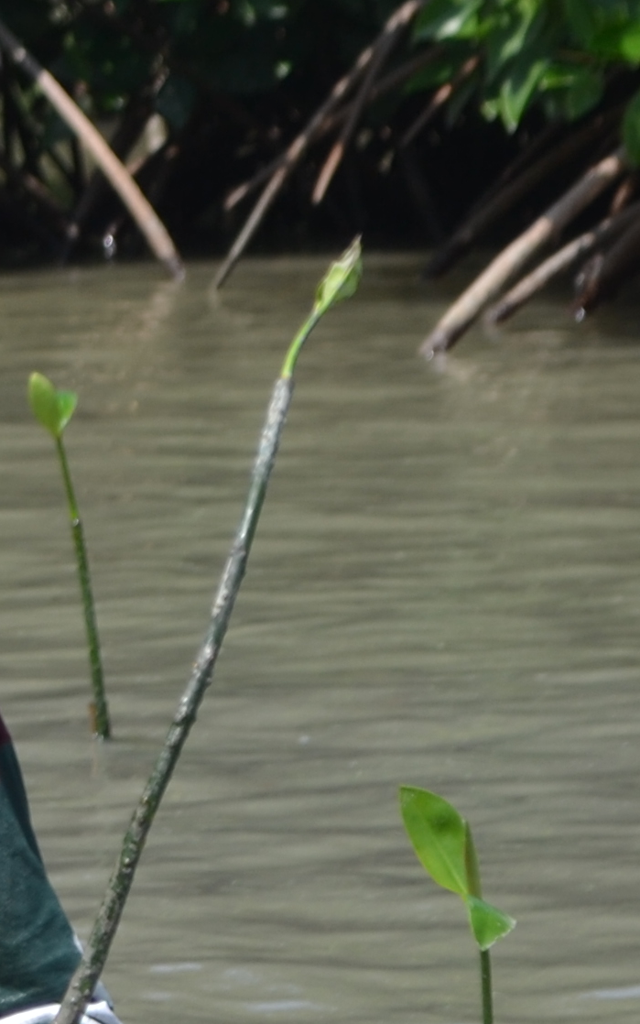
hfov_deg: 4.0
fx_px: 8789
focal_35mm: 315
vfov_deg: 6.7
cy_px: 637
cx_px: -1451
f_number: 7.1
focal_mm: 50
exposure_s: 1/200
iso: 100
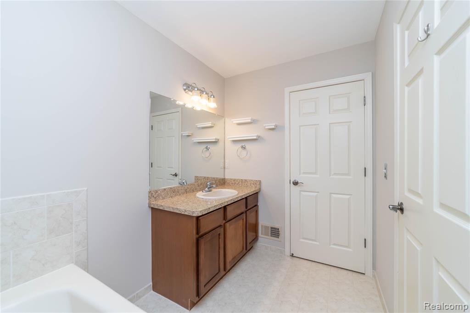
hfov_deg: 104.3
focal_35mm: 14
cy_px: 156
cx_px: 235
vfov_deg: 81.2
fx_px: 183
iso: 640
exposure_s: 1/200
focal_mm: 14
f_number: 8
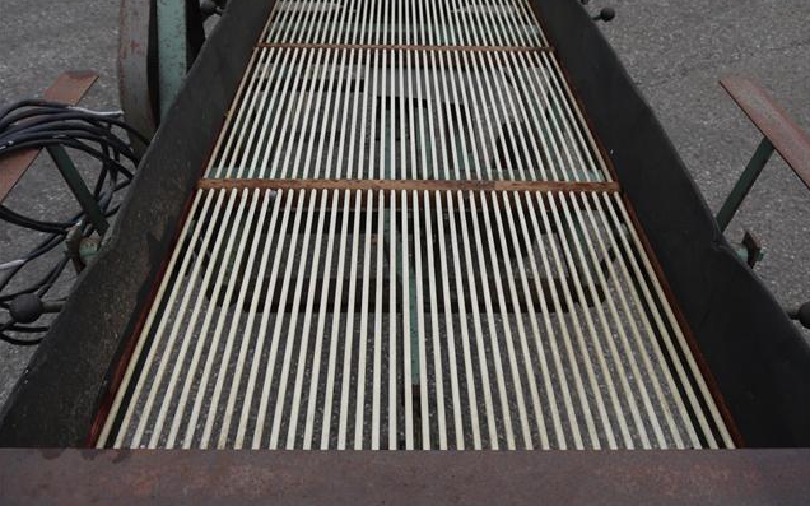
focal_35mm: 32
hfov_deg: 59.7
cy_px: 210
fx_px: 706
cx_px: 405
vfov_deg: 39.3
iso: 100
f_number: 5.6
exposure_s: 1/320
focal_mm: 15
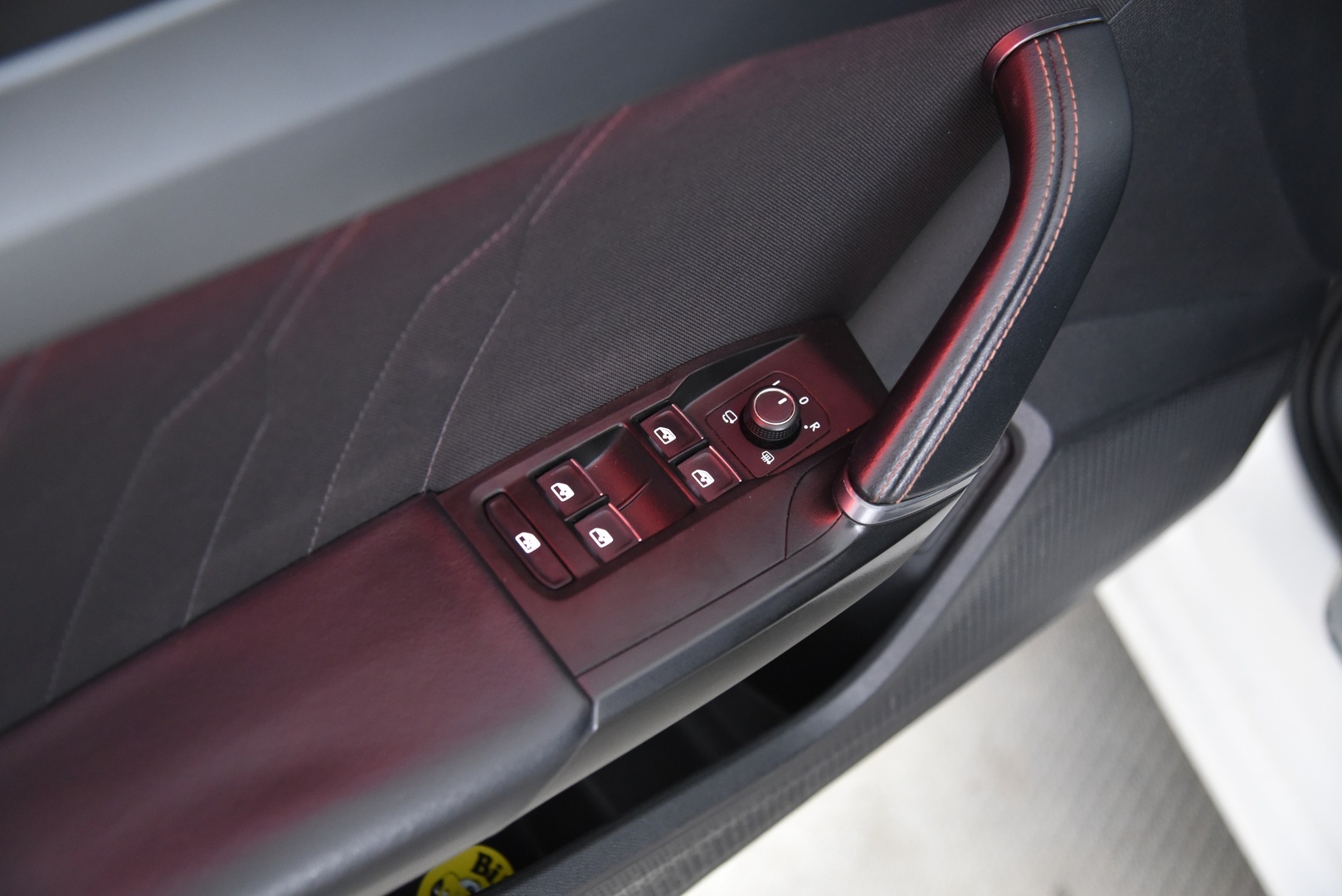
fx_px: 1864
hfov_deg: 39.6
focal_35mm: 50
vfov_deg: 27.0
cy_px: 448
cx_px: 671
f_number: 4
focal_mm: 50
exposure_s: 1/30
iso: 4000
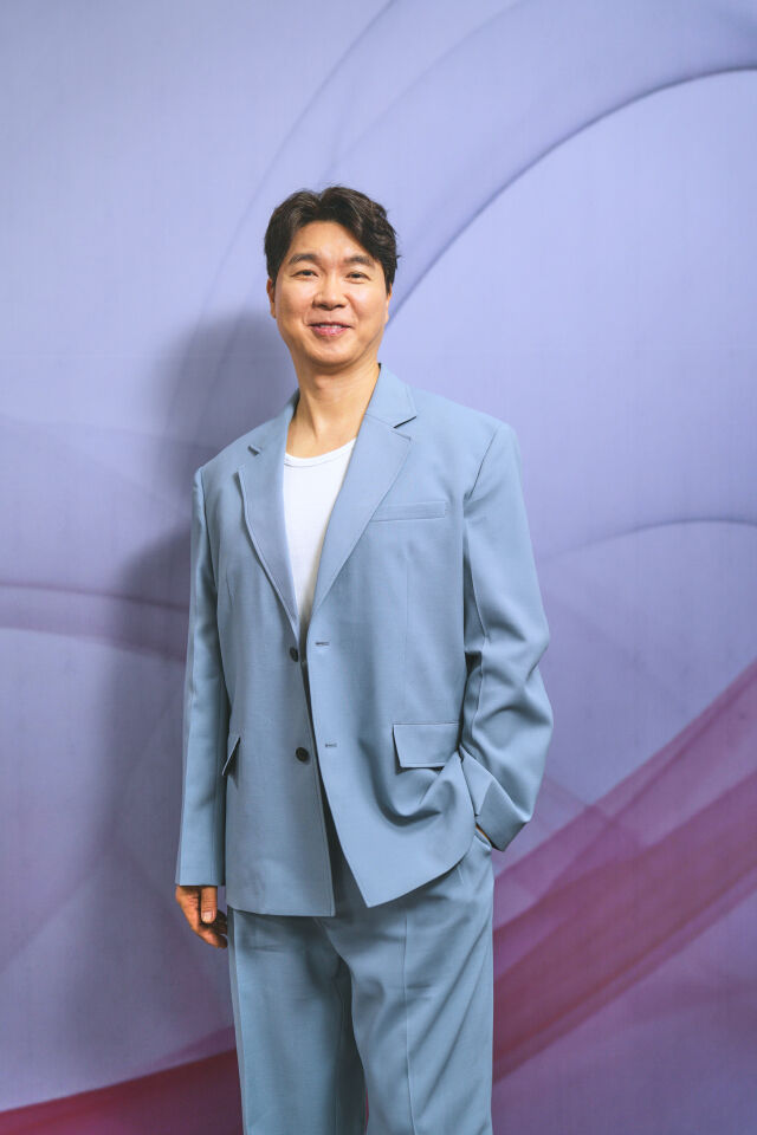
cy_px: 568
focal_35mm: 44
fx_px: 1388
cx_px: 378
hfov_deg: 30.5
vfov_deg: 44.5
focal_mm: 44
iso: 250
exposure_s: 1/125
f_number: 2.8
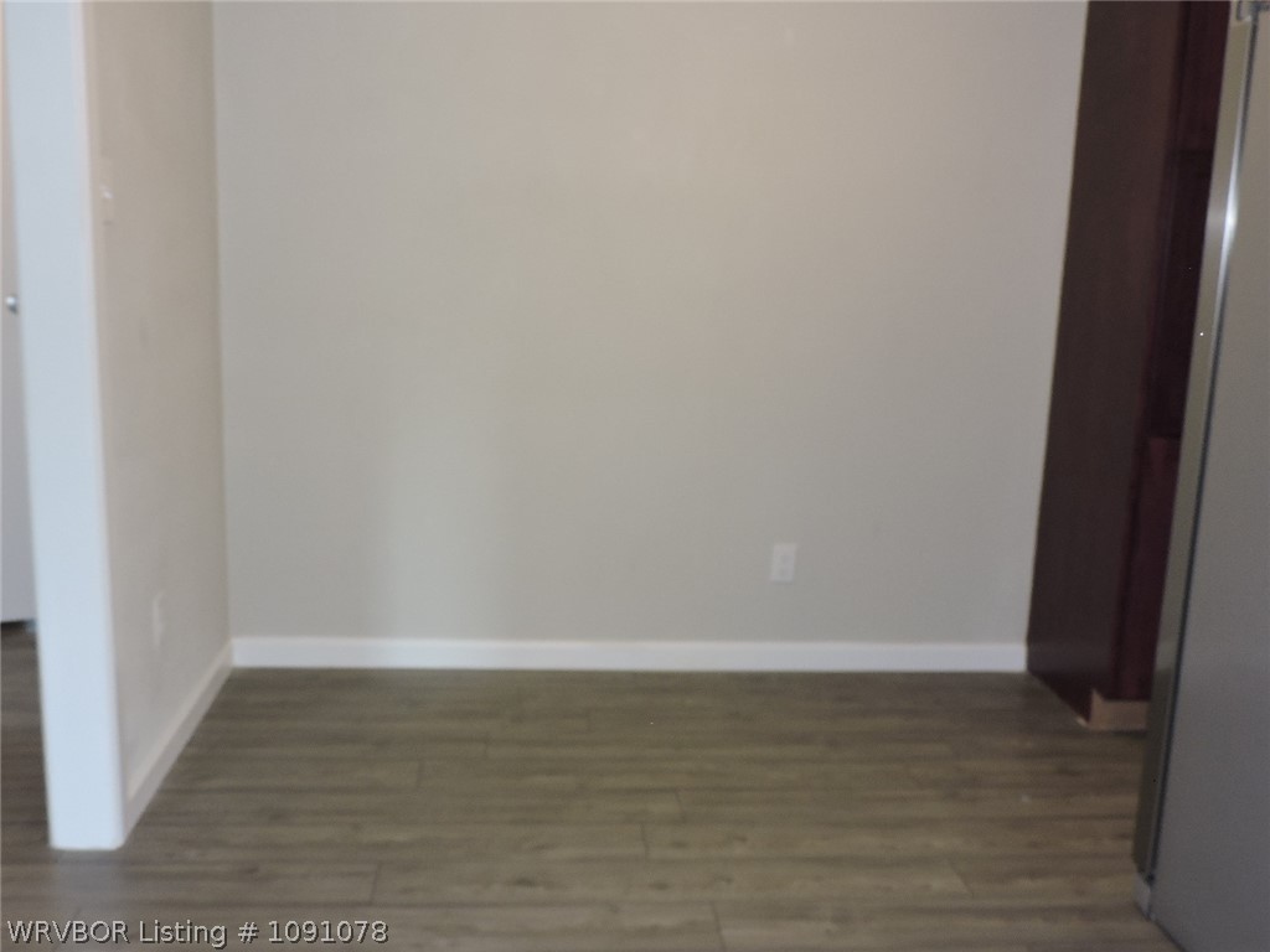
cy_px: 476
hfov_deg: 52.6
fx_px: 1284
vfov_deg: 40.7
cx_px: 635
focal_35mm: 35
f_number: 3.3
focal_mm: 6.2
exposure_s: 1/30
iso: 200
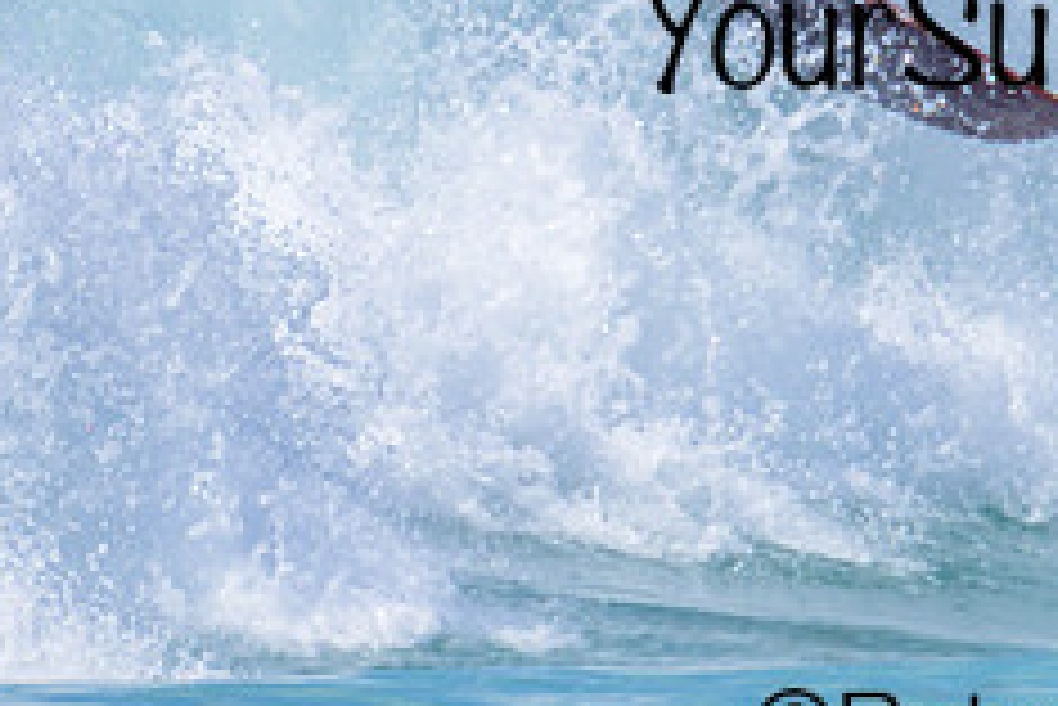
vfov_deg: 0.5
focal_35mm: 2714
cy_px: -70
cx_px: 672
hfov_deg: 0.8
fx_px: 79807
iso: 800
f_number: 11
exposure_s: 1/2000
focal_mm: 800
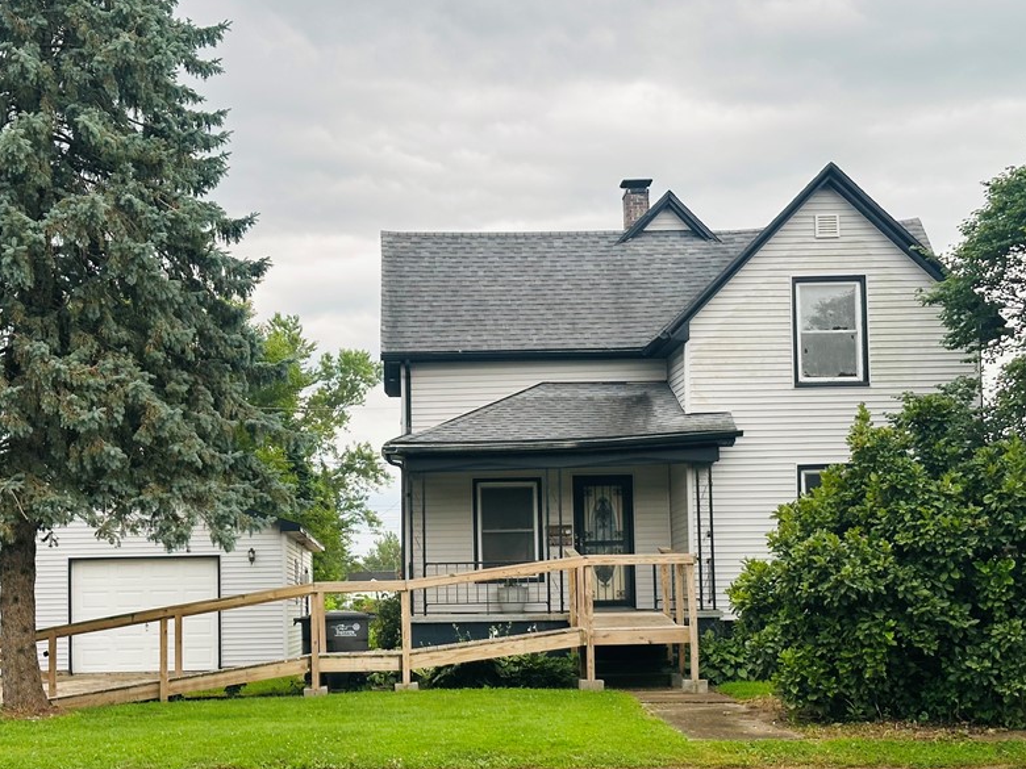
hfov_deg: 30.7
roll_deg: +0.7
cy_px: 468
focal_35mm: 63
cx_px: 420
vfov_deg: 23.2
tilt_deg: +4.4
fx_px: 1867
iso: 64
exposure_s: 1/218
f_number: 1.78
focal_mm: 6.86
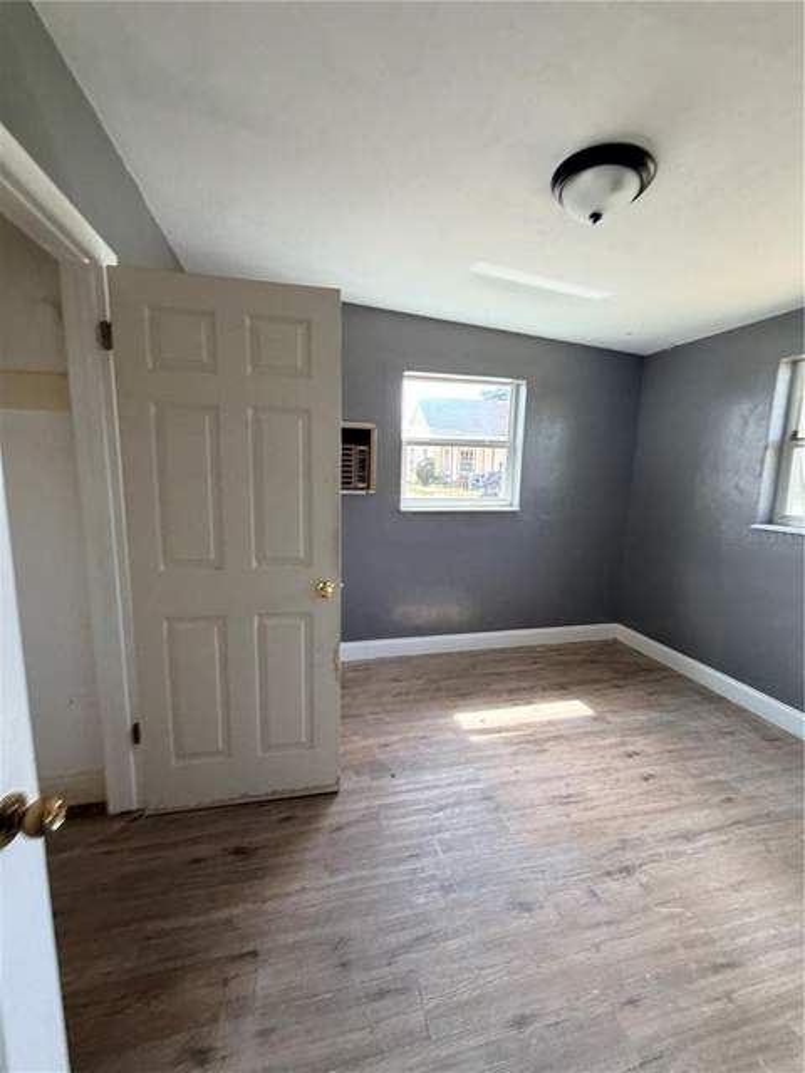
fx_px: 434
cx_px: 402
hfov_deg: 85.7
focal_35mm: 14
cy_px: 536
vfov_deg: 102.1
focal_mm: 2.22
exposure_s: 1/121
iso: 160
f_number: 2.2
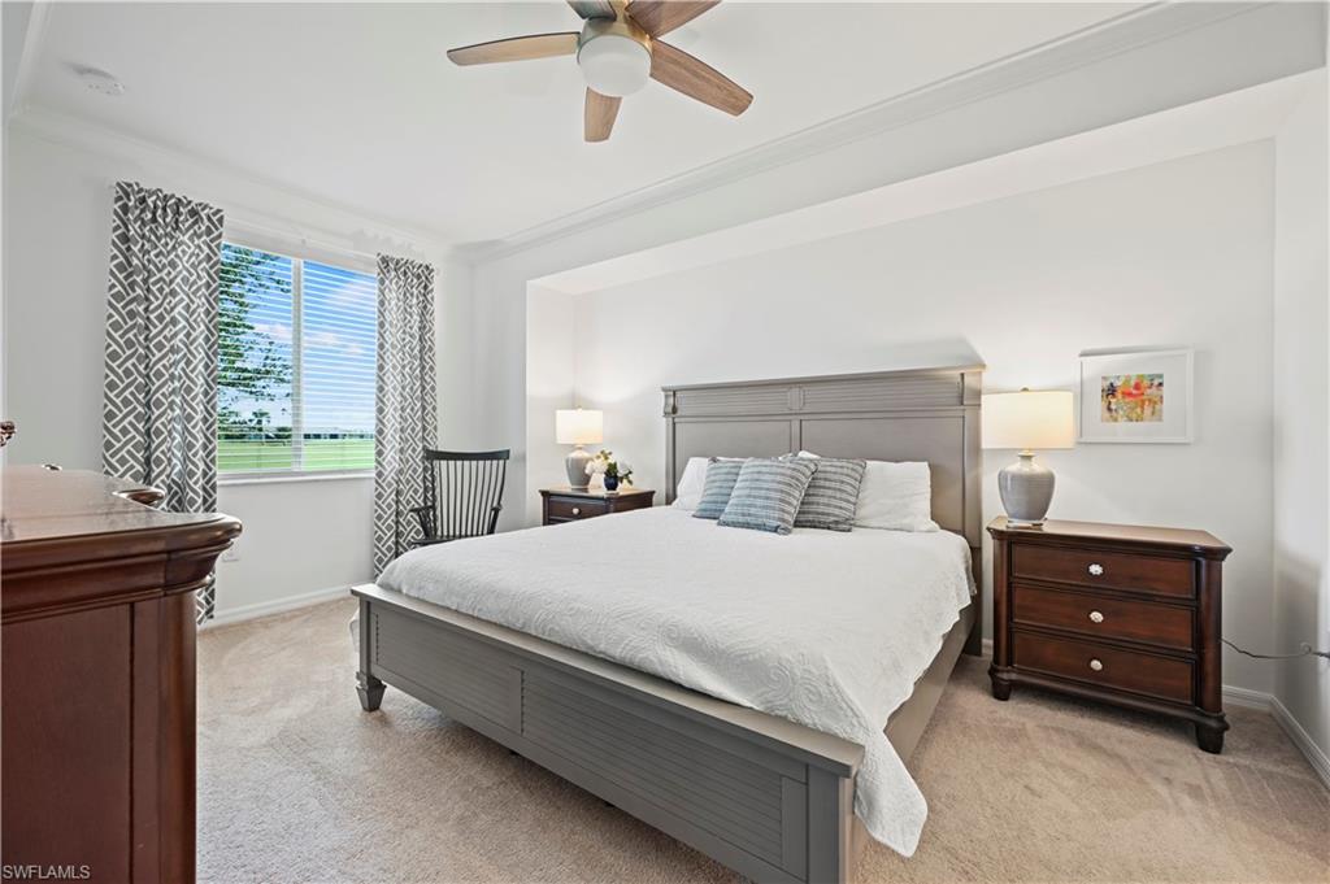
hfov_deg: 104.3
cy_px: 442
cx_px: 665
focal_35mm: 14
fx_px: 517
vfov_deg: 81.1
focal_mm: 14
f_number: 8
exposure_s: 3
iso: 100
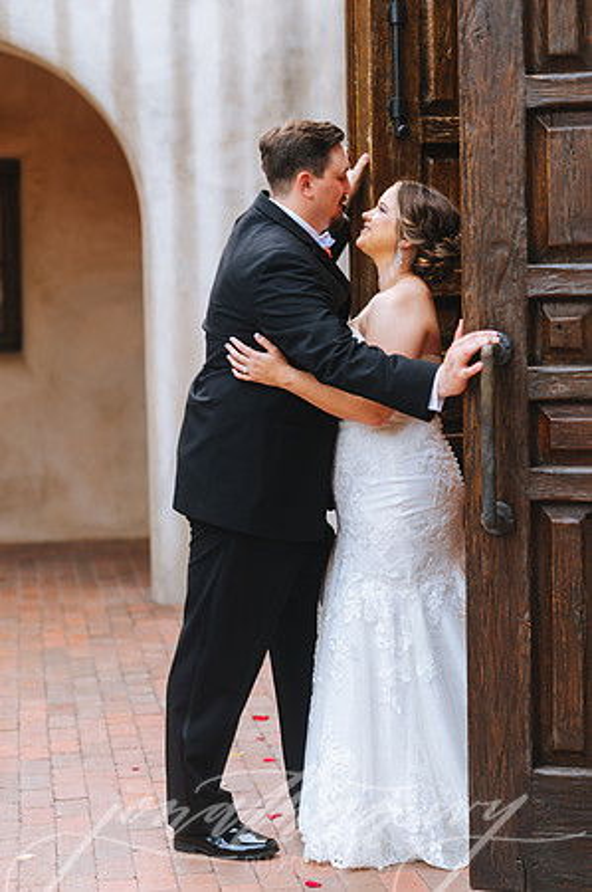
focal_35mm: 85
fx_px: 2101
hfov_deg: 16.0
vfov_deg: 23.9
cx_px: 296
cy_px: 446
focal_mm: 85
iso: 100
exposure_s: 1/40
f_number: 2.8
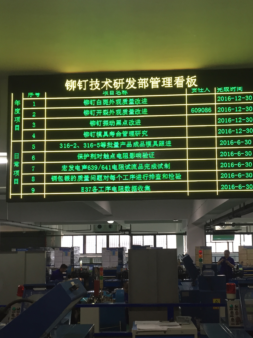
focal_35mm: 40
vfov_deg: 46.4
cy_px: 212
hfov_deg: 35.9
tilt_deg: +4.9
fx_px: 390
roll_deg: -0.2
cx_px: 138
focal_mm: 4.15
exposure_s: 1/33
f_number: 2.2
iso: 100
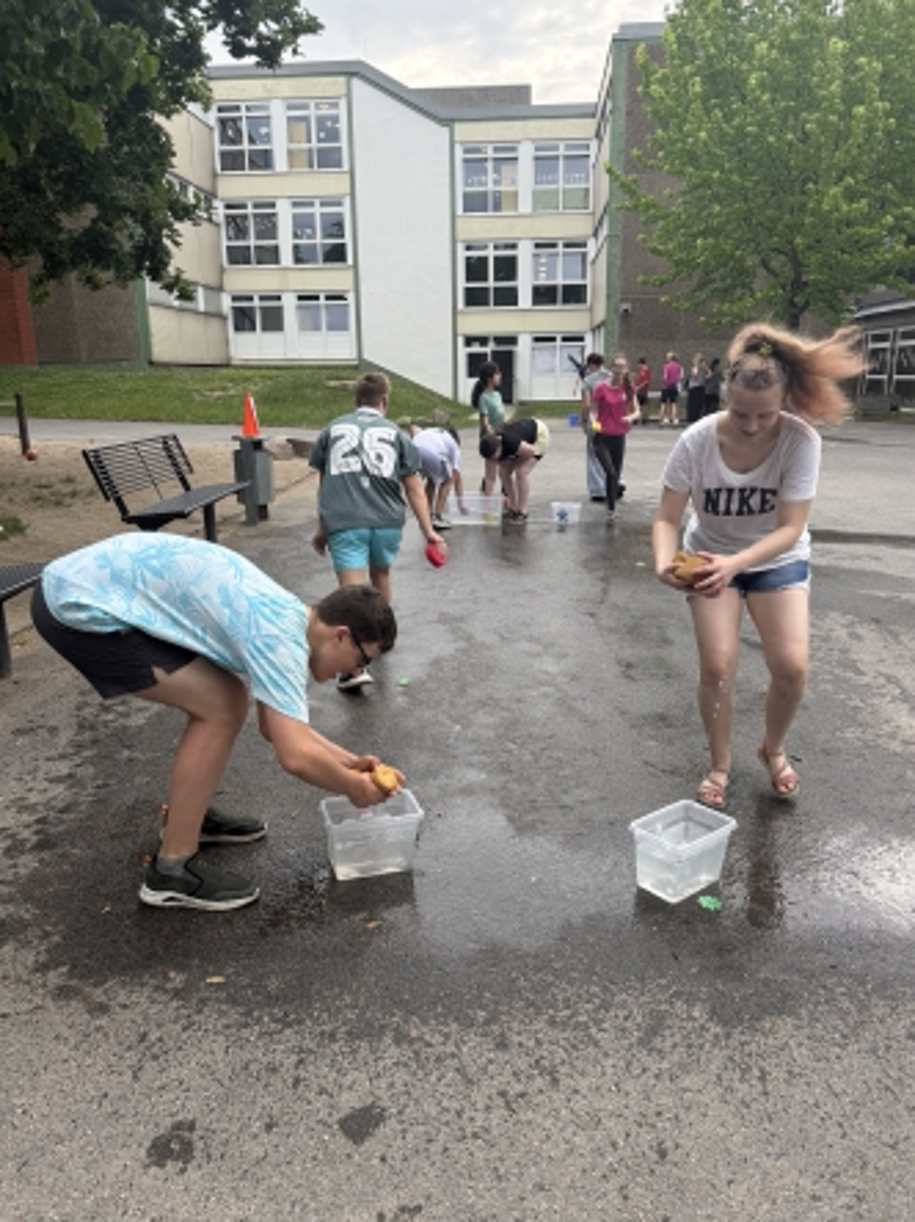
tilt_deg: -14.5
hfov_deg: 53.0
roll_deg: +0.5
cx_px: 455
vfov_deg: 67.3
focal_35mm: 26
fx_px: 917
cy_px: 634
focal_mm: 6.76
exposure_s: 1/1292
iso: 100
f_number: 1.78
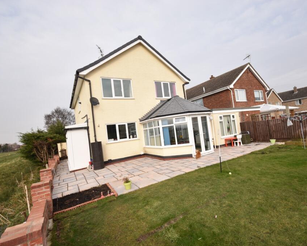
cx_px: 165
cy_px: 123
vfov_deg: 77.0
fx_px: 155
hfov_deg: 89.5
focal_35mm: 17
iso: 160
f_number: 9
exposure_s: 1/200
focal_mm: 10
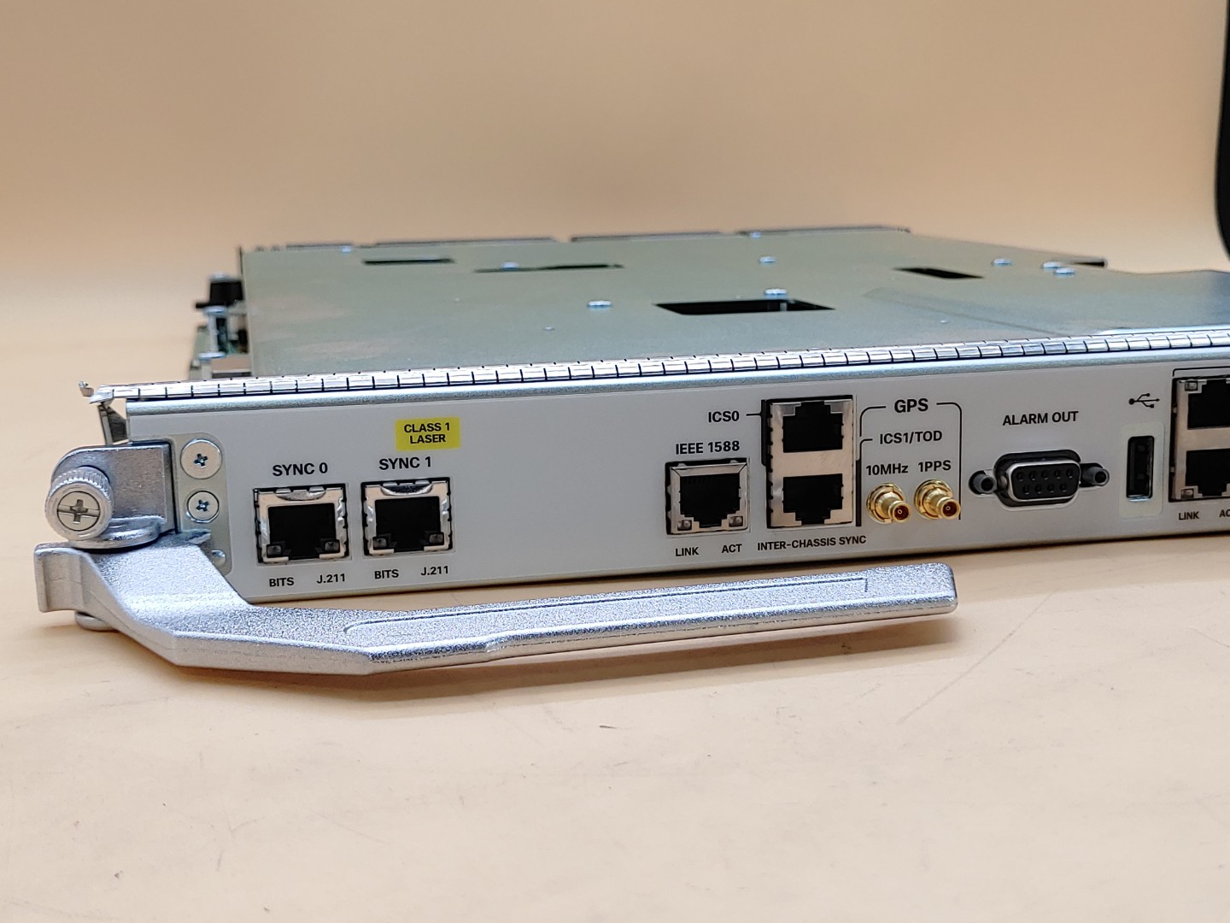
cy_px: 462
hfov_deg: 41.2
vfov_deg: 31.5
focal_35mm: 46
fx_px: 1635
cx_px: 615
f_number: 1.8
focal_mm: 4.36
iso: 50
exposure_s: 1/120
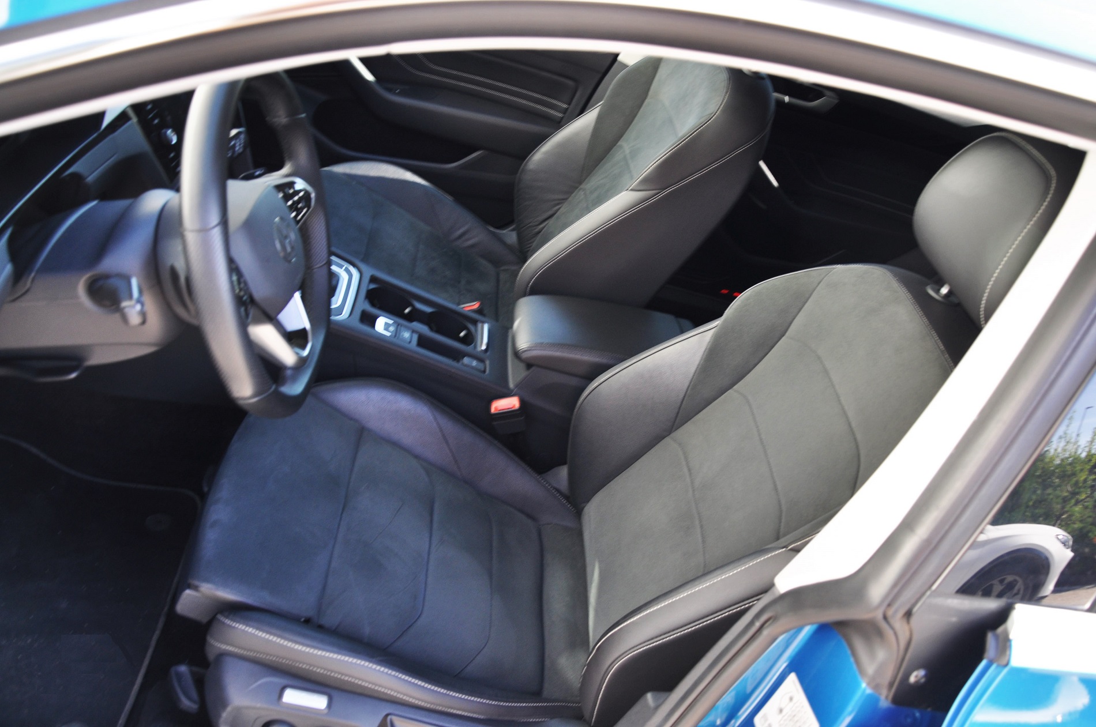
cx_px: 548
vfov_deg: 47.8
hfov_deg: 67.5
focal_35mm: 27
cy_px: 364
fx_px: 821
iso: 250
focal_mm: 18
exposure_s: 1/80
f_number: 4.5
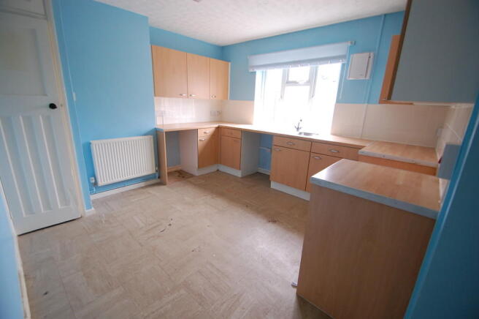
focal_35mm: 15
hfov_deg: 100.4
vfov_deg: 77.2
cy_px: 160
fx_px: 199
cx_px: 240
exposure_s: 1/30
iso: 560
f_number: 3.5
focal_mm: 10
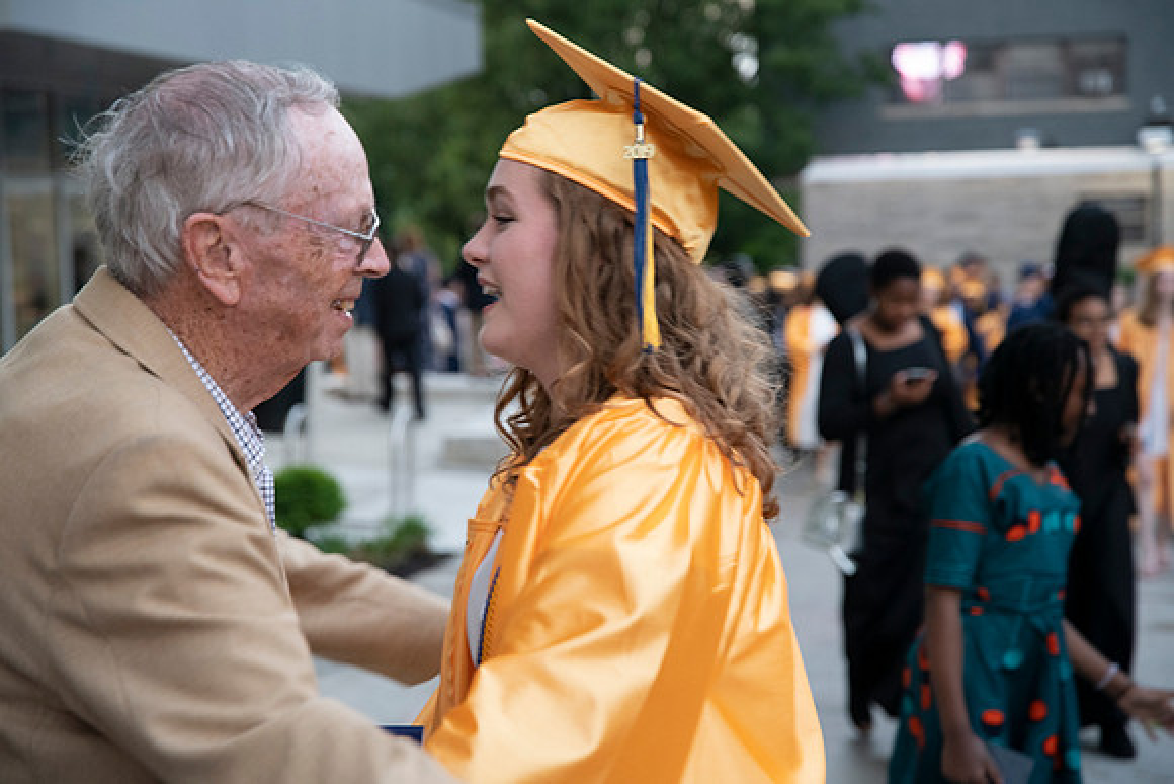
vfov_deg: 19.5
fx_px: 2283
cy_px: 392
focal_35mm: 70
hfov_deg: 28.8
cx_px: 587
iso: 2000
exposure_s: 1/125
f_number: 4
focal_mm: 70
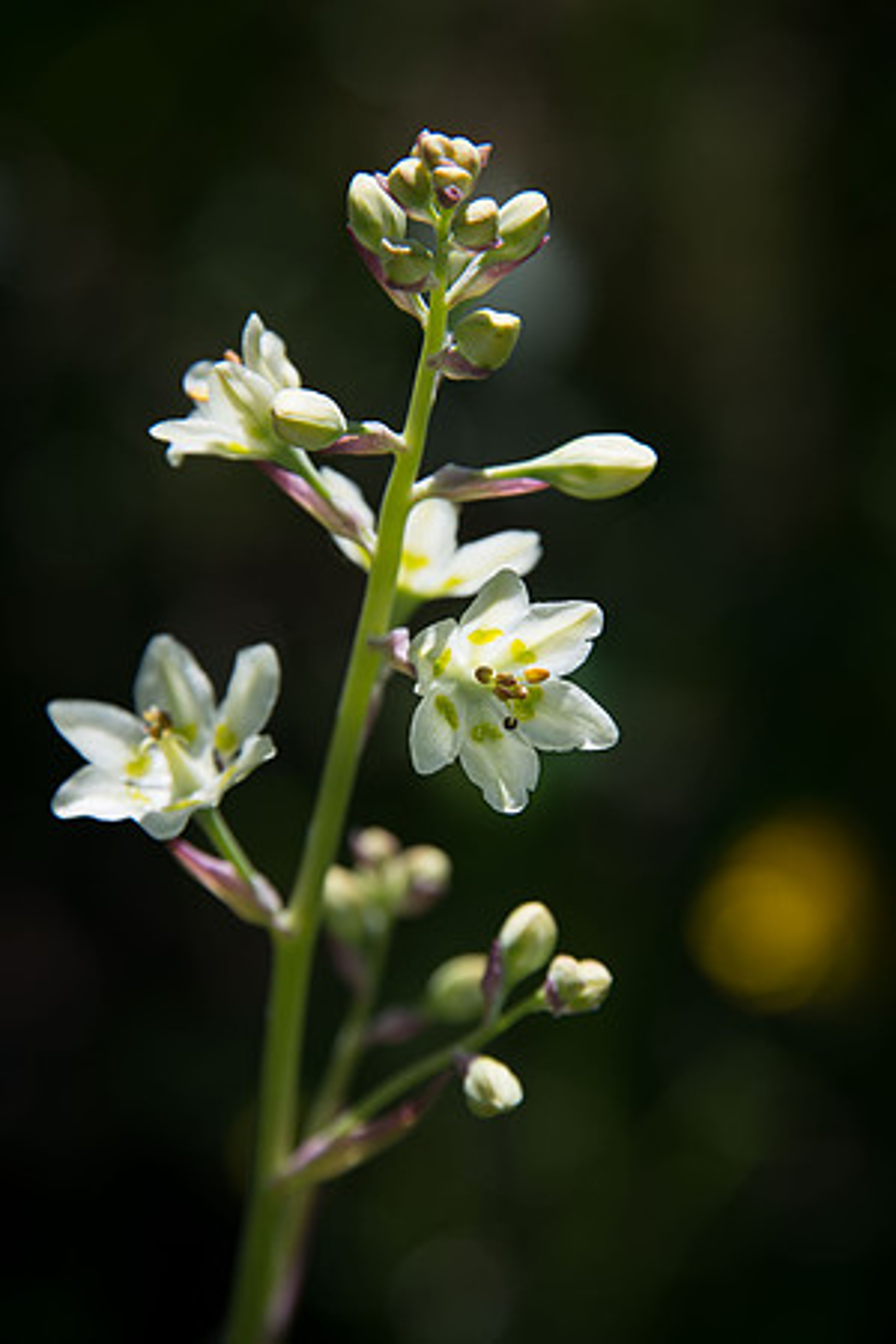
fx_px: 11199
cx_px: 448
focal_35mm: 300
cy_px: 672
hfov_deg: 4.6
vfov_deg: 6.9
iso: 100
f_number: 10
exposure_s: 1/160
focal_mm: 300
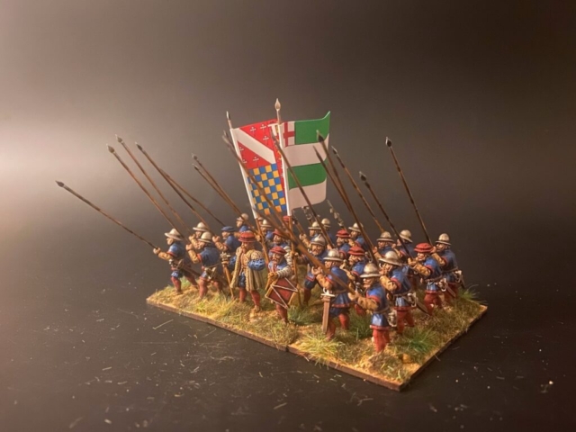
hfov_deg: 67.3
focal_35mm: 26
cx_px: 288
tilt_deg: -8.4
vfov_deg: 53.1
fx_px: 433
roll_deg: +0.0
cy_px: 216
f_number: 1.8
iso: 1000
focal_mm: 4.25
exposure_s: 1/4
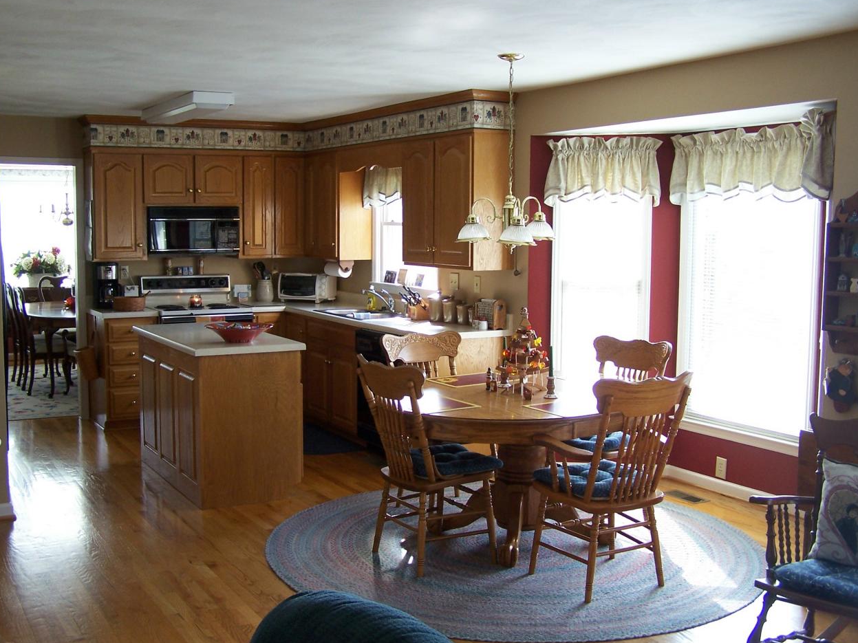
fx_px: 967
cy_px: 320
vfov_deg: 36.8
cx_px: 424
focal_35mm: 39
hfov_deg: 47.9
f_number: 2.8
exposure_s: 1/30
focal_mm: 6.3
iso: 140
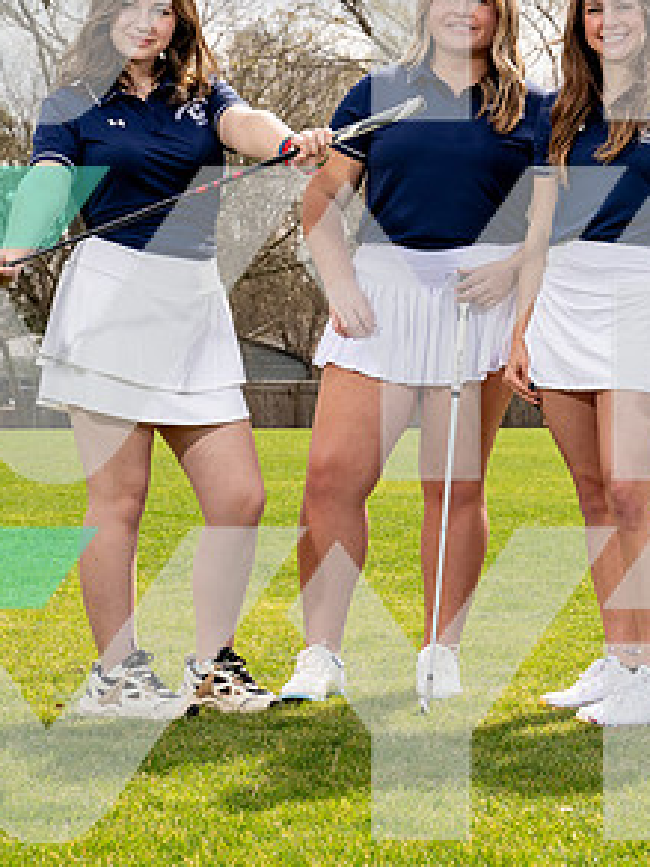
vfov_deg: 15.6
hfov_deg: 11.7
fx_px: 3155
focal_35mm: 126
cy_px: 325
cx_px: 555
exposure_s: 1/250
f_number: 9
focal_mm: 66
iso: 100
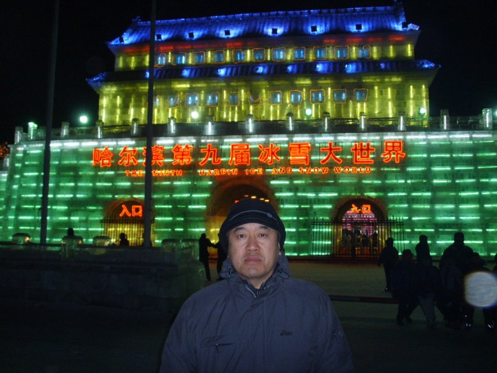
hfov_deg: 47.9
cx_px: 248
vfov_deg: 36.8
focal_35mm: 39
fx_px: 560
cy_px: 186
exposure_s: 1/45
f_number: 3.5
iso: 132
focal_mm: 6.6
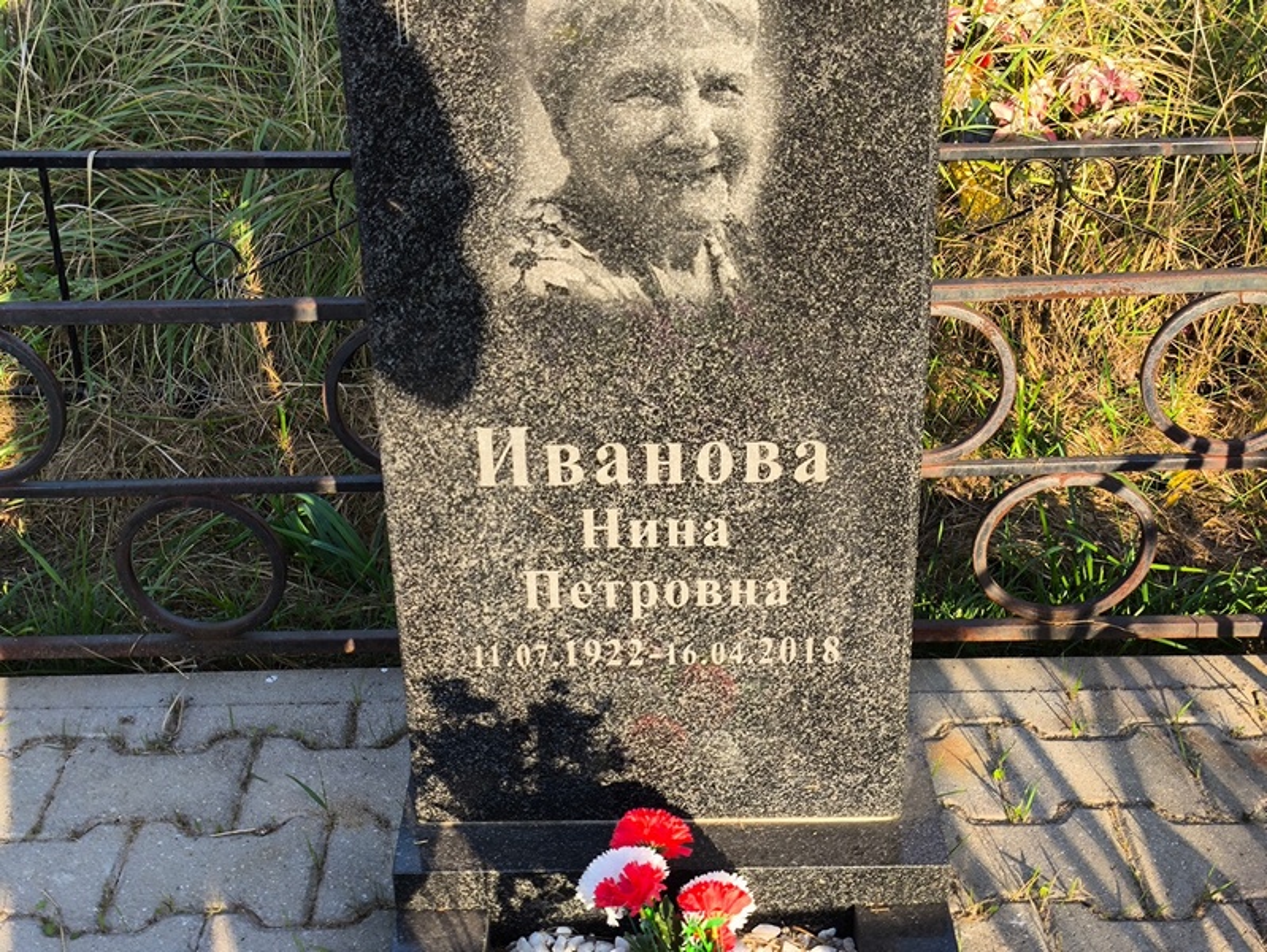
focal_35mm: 50
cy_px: 476
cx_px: 634
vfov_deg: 29.1
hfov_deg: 38.2
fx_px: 1831
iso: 50
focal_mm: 4.71
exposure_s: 1/427
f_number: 1.7
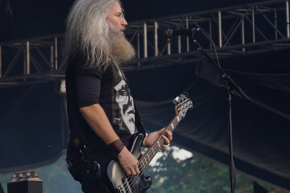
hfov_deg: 9.4
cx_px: 121
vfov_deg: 6.3
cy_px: 86
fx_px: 1756
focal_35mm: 218
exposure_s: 1/200
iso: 100
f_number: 5
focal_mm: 105
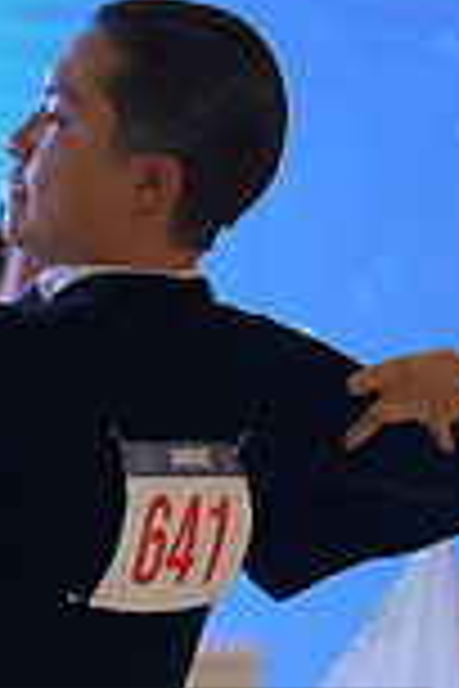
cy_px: 841
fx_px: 14476
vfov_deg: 2.7
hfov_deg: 1.8
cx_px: -187
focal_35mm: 757
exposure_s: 1/400
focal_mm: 200
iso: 1000
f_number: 2.8
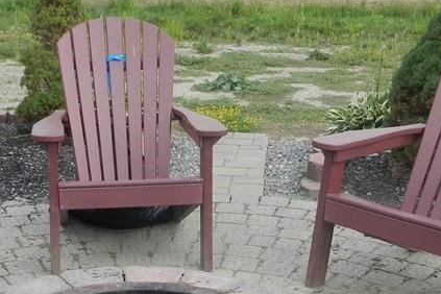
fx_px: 772
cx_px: 167
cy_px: 345
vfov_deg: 20.3
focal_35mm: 63
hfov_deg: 31.8
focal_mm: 4.5
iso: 80
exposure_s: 1/320
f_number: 3.1
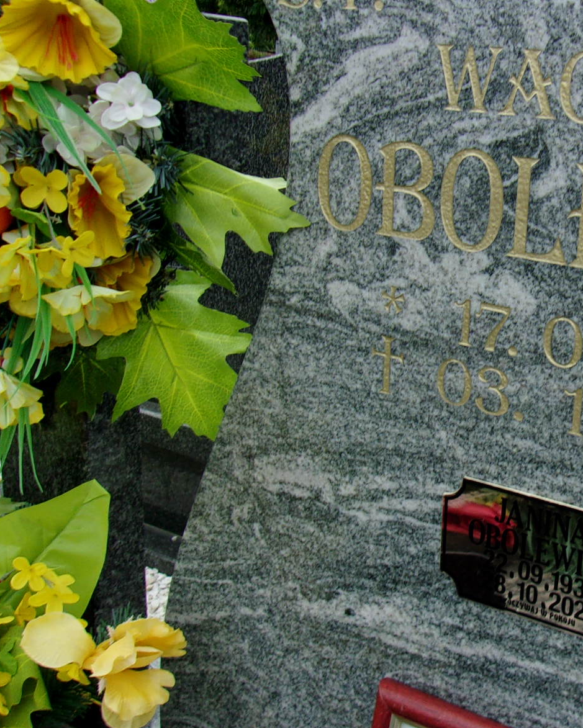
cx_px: 558
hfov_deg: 30.8
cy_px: 357
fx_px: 992
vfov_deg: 40.3
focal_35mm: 46
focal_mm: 4.9
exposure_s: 1/38
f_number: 10.4
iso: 80
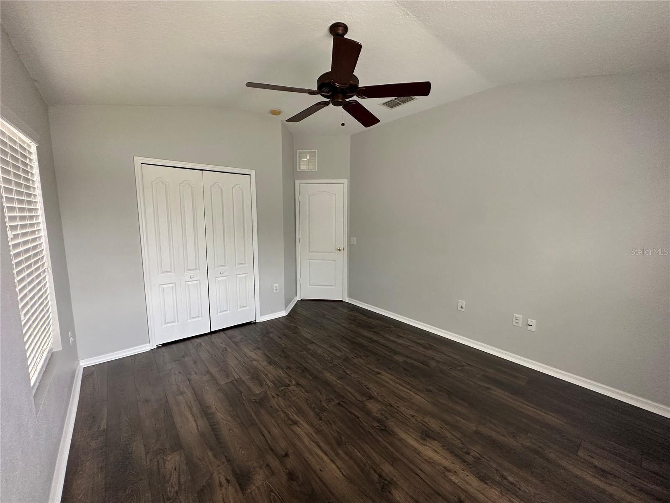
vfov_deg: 85.7
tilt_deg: -8.3
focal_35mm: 14
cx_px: 335
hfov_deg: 102.1
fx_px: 271
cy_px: 252
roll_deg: -0.6
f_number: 2.2
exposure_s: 1/99
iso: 200
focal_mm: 2.22
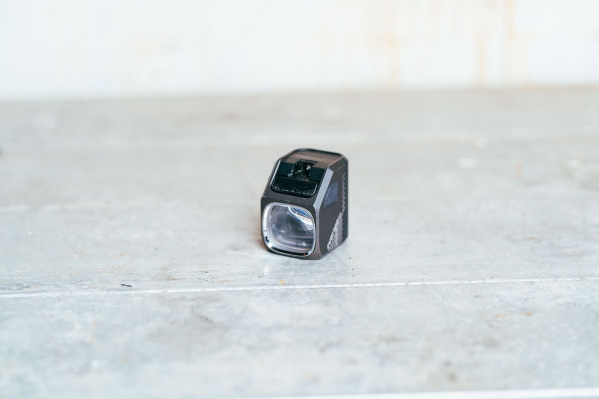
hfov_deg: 23.9
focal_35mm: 85
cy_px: 200
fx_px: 1414
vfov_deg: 16.1
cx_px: 300
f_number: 2.8
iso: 400
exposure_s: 1/125
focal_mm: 85
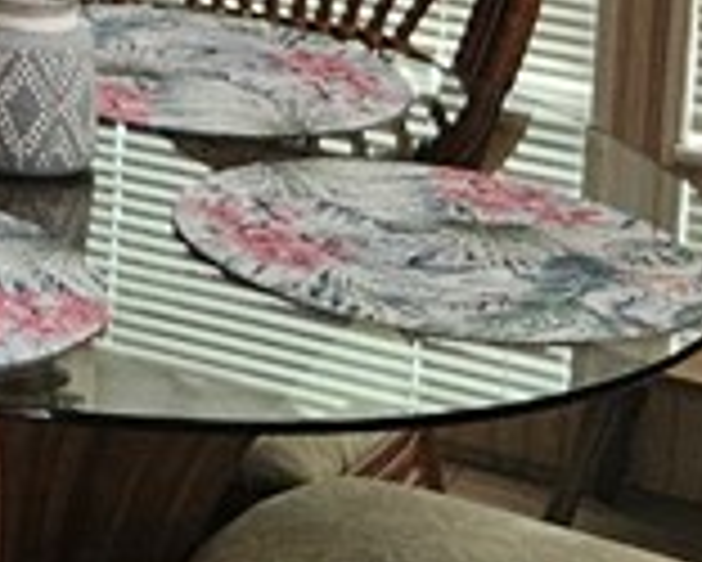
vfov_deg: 9.9
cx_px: -680
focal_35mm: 147
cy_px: -513
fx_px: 3056
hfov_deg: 11.8
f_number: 1.8
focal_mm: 5.4
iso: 250
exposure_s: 1/120
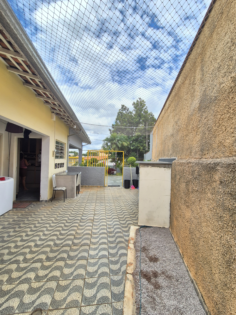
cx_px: 118
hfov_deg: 89.9
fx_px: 118
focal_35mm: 13
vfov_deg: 106.2
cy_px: 158
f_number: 2.2
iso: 50
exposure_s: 1/700
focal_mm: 2.2
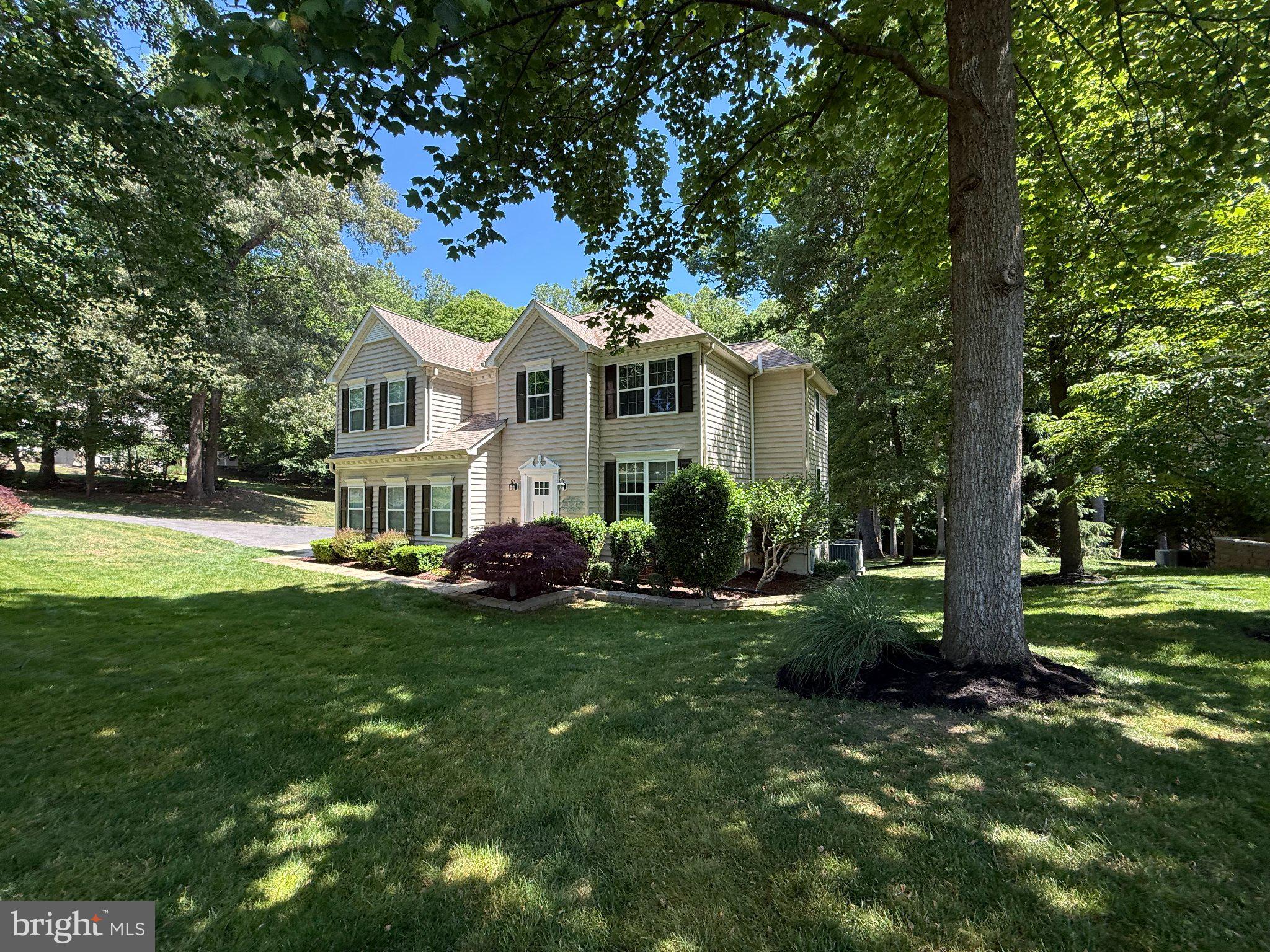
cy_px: 476
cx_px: 635
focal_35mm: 14
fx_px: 514
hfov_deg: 102.1
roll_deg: +0.2
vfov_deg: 85.7
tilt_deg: +1.4
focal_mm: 2.22
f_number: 2.2
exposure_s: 1/346
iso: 64
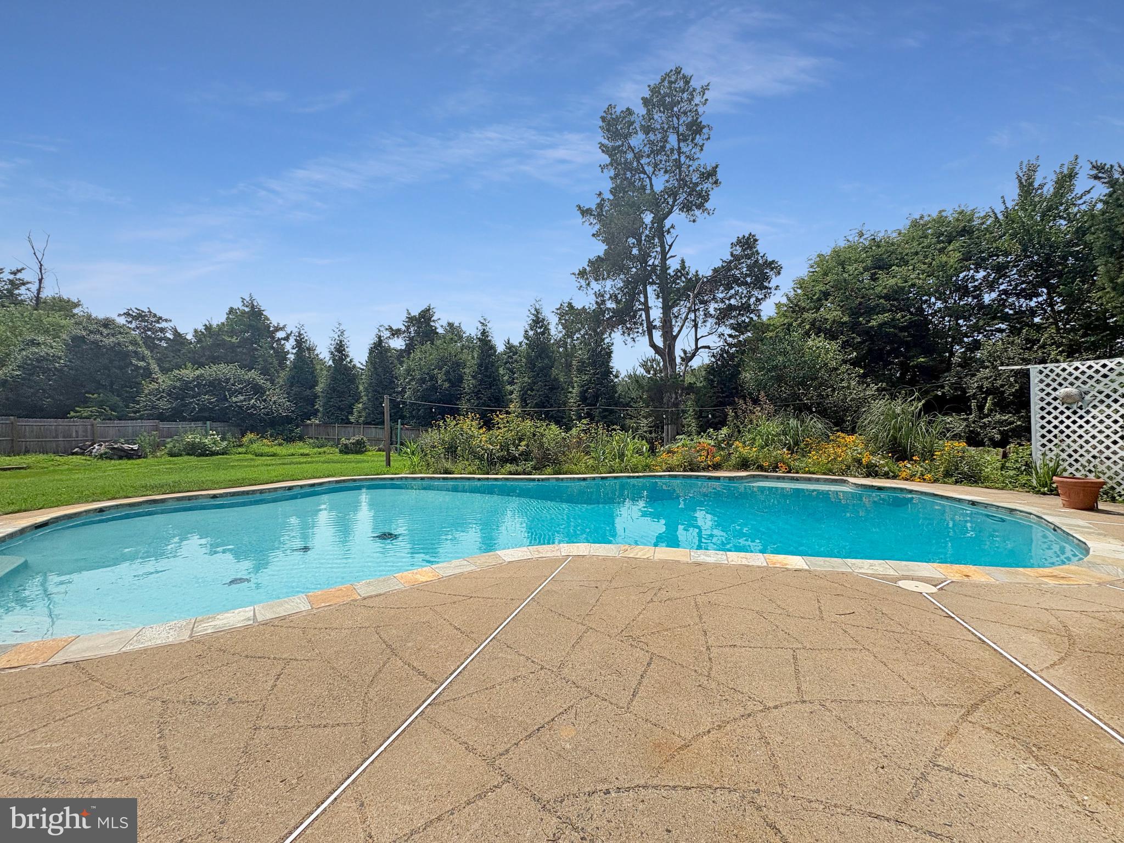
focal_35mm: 14
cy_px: 422
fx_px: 455
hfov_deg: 102.1
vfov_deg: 85.7
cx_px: 562
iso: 50
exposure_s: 1/3106
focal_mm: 2.22
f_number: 2.2
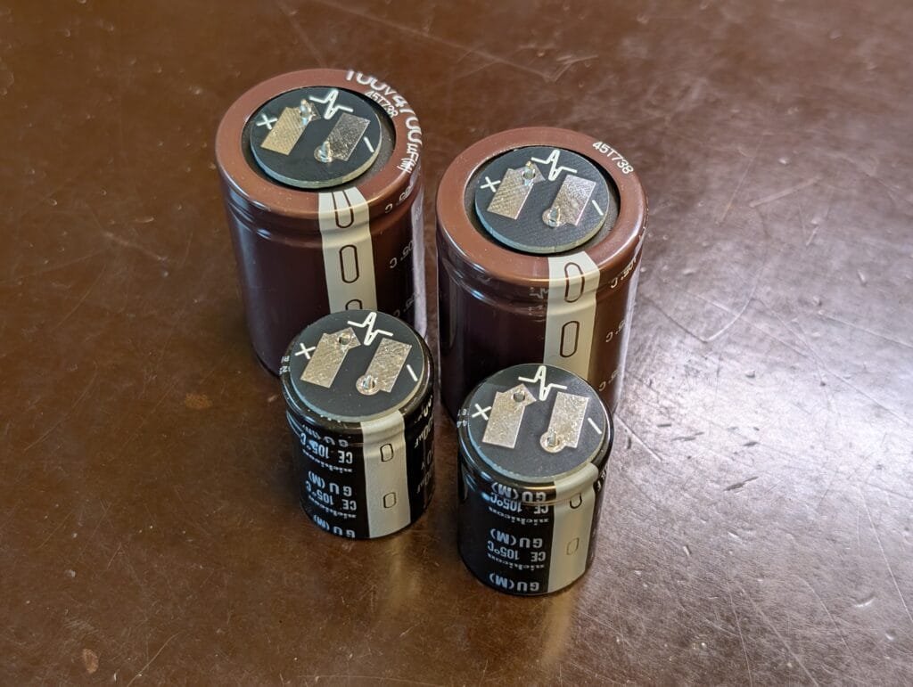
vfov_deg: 29.7
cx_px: 456
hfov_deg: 38.9
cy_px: 344
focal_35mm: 49
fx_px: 1294
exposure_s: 1/51.9
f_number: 1.68
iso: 83
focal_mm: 6.9
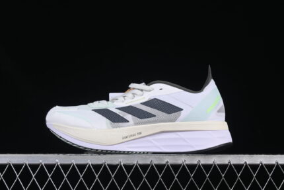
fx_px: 592
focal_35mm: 75
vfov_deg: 18.2
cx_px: 142
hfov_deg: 27.0
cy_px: 95
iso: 160
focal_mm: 50
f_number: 8
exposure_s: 1/80
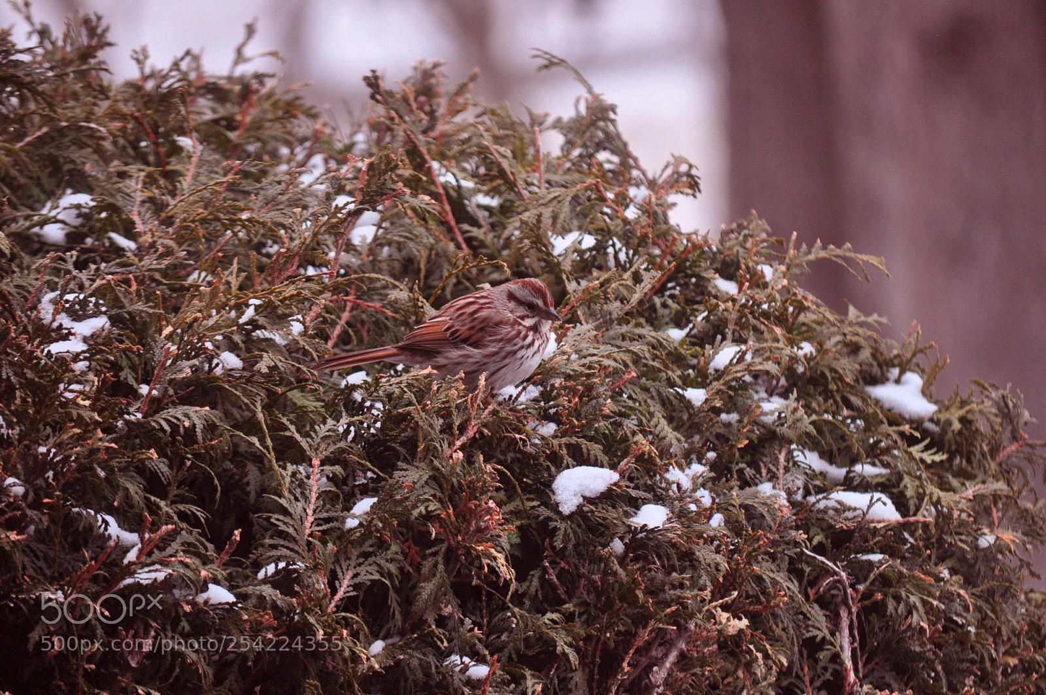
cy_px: 348
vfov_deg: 4.6
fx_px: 8707
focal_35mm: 300
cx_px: 523
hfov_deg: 6.9
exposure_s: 1/500
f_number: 5.6
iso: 900
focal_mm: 200
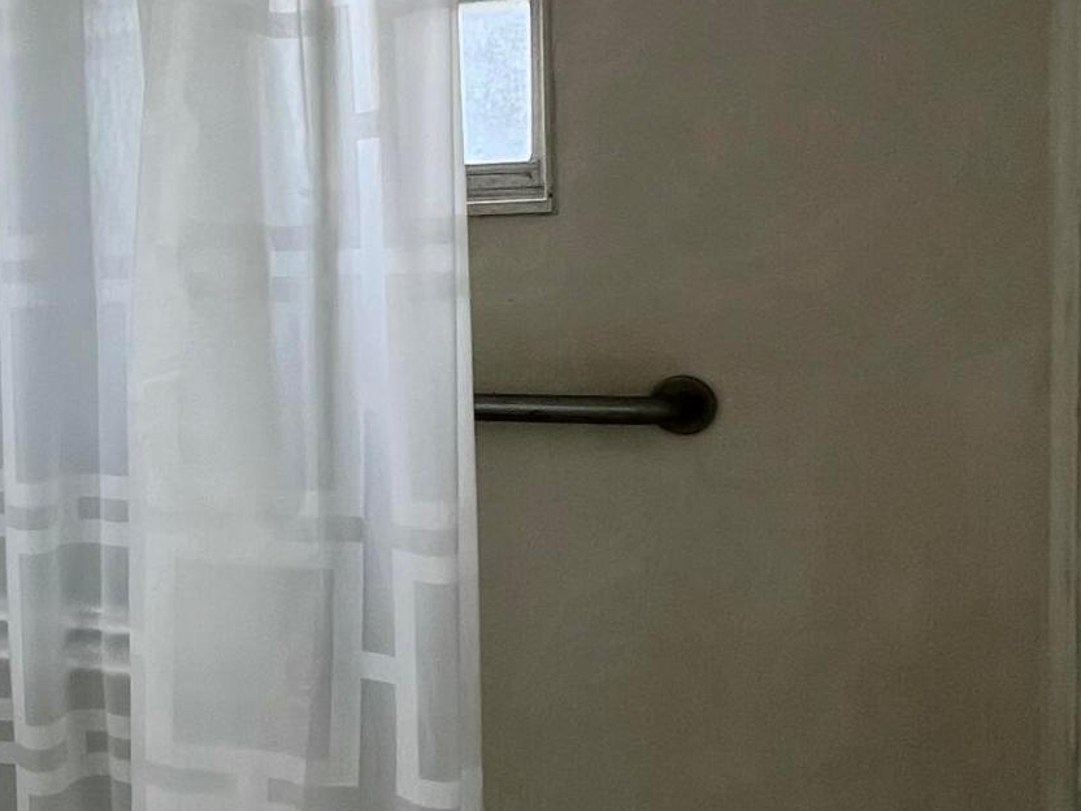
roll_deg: +3.2
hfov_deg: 36.0
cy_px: 309
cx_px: -97
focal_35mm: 45
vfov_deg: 32.1
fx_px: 1405
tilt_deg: -5.2
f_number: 1.8
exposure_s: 1/120
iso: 40
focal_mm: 1.57
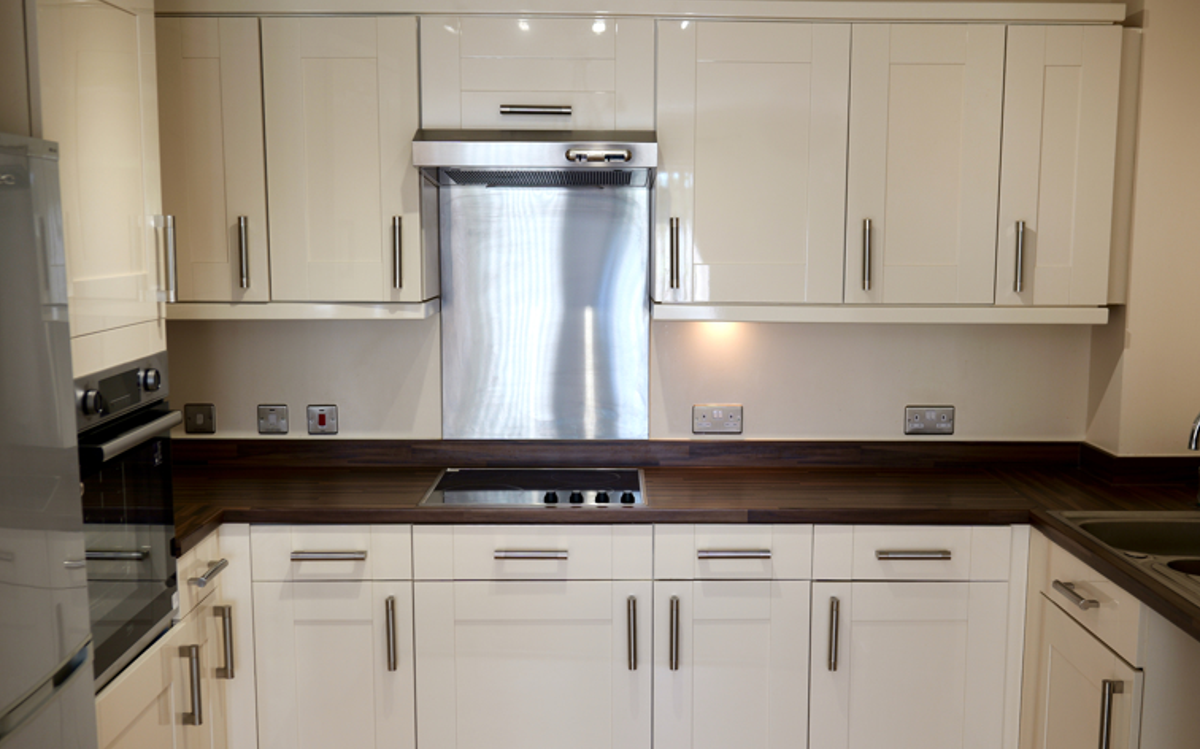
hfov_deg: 64.7
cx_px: 608
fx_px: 948
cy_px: 379
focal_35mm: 29
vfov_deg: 43.1
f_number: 2.8
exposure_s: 1/60
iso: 125
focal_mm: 28
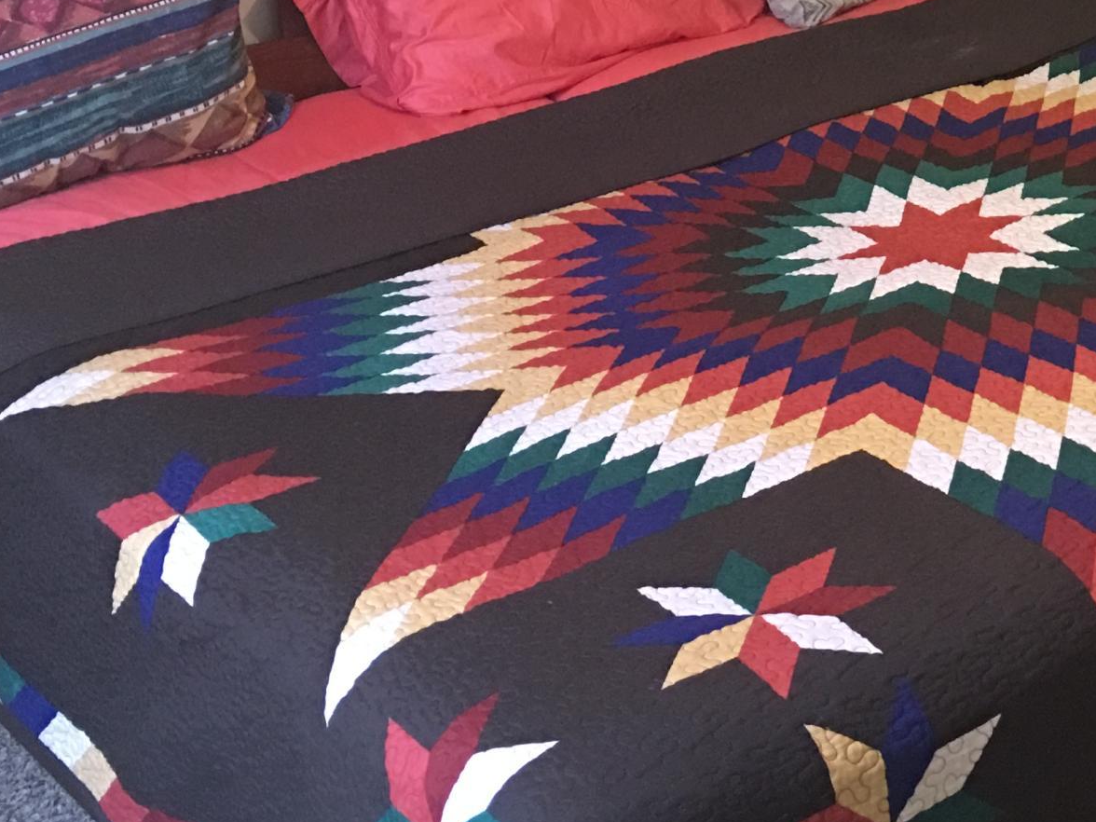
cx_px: 1109
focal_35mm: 74
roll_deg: +0.8
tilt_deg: -12.4
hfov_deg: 25.0
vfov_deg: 19.1
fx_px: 2343
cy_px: -85
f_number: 2.2
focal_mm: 4.15
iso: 100
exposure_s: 1/15
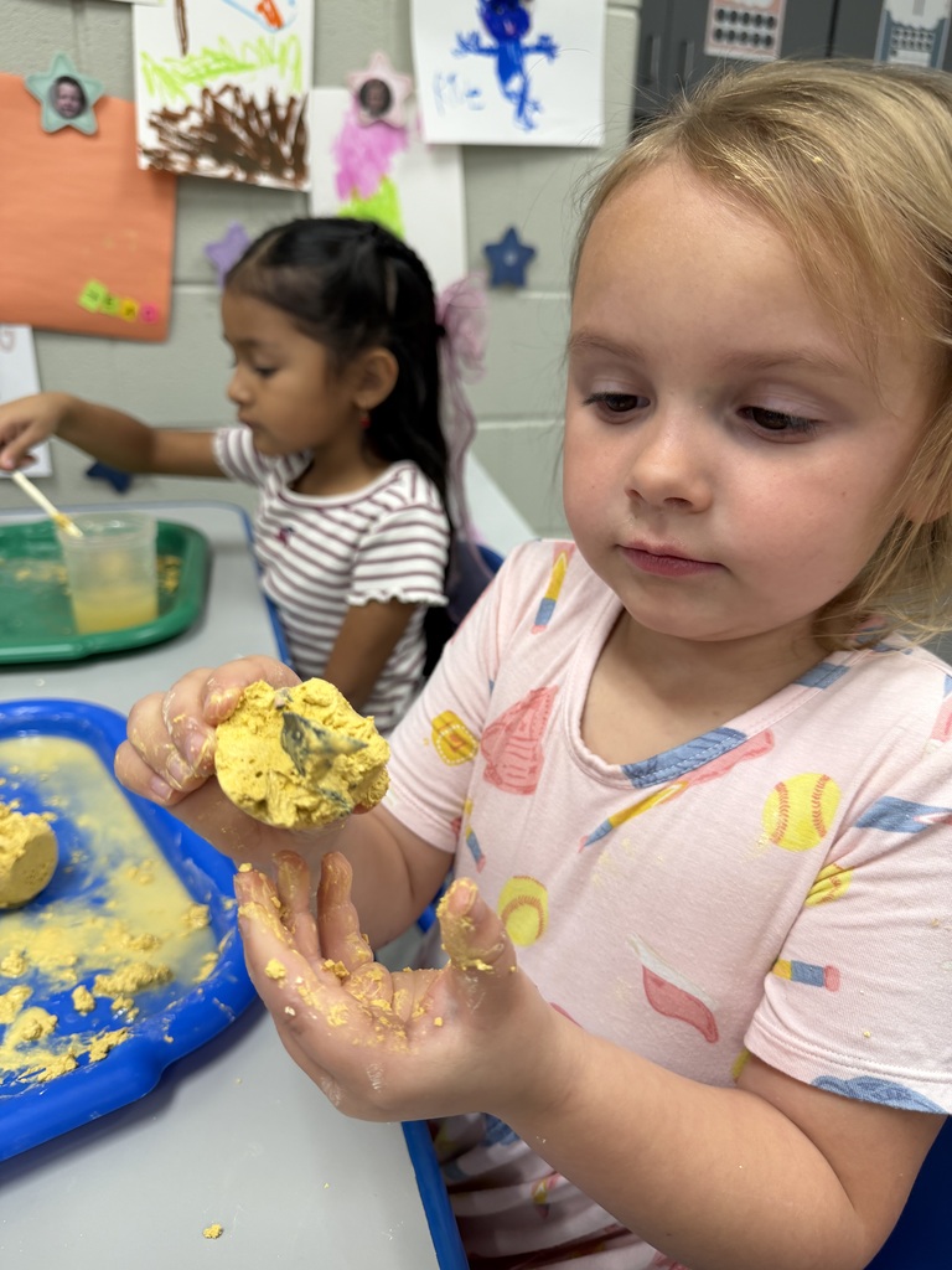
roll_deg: -0.1
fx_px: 880
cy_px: 635
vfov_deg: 71.6
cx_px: 476
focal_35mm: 24
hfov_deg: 56.8
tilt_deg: -22.9
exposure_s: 1/60
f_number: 1.78
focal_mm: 6.76
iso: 125
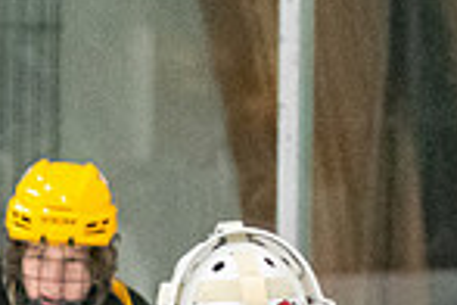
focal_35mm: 903
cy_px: 660
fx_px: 11462
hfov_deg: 2.3
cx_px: -459
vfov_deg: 1.5
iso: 4000
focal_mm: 98
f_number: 2.8
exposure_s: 1/800
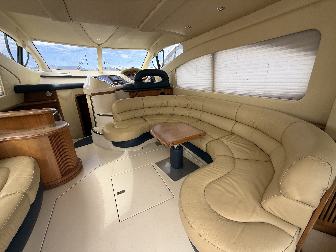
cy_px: 126
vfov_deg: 85.7
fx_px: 136
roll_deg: +2.2
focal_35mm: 14
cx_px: 168
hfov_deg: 102.1
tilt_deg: -18.0
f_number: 2.2
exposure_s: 1/142
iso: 64
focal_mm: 2.22
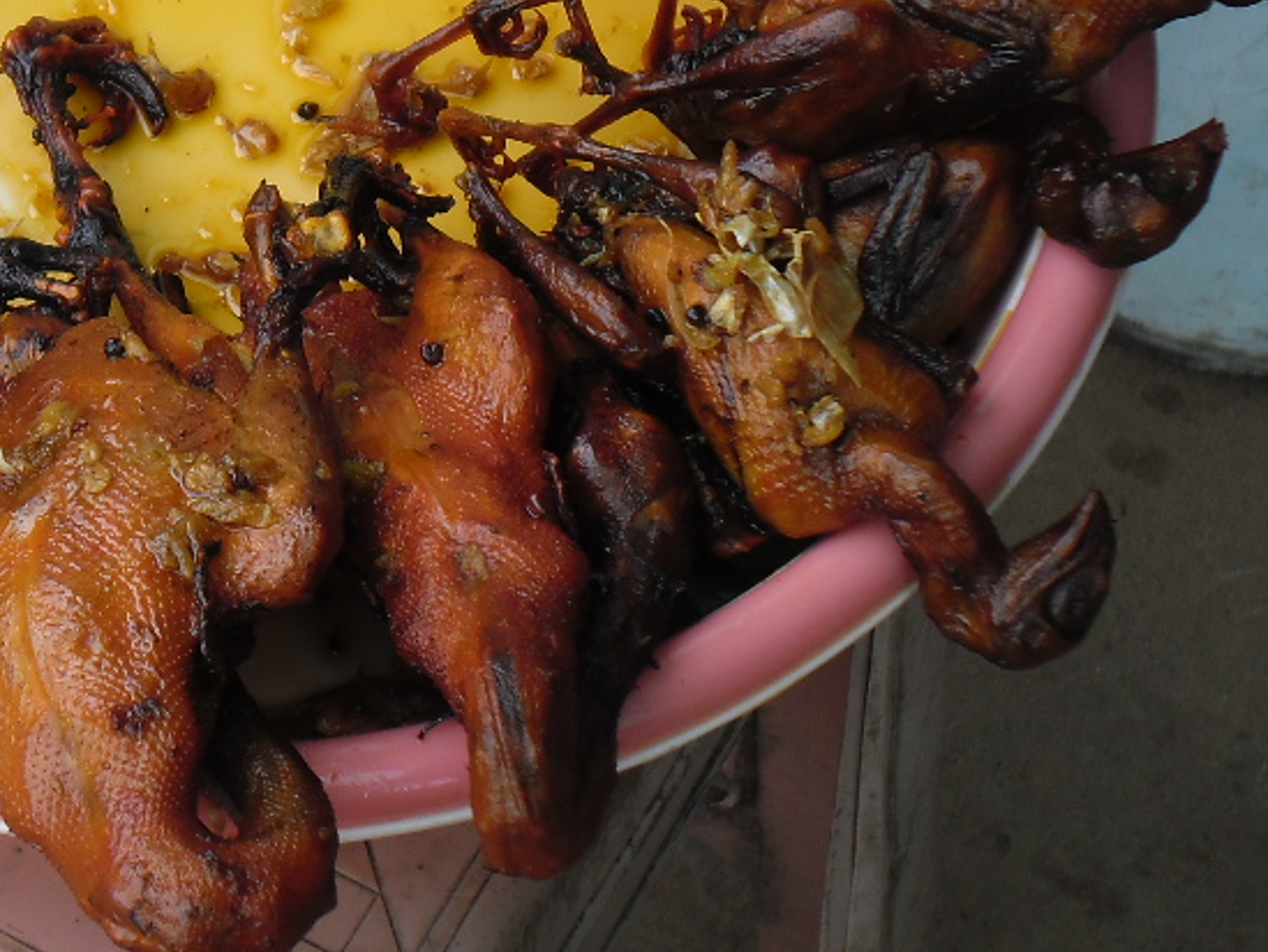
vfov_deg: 10.7
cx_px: 217
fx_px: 5056
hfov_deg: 14.2
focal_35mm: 138
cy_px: 95
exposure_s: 1/90
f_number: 3.9
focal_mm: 13.2
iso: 100
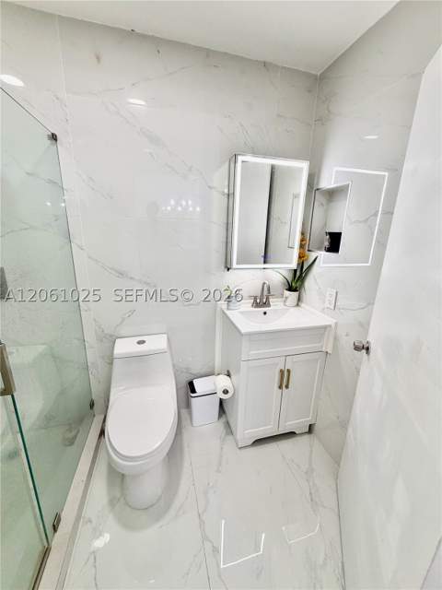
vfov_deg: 102.1
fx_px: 238
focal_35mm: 14
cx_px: 221
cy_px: 295
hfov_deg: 85.7
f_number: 2.2
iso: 125
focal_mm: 2.22
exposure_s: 1/120
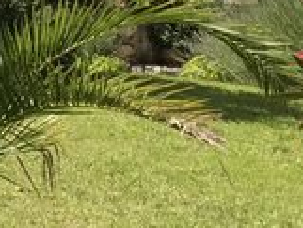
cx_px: -216
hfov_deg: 10.4
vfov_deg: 7.9
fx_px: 1577
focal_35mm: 180
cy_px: -211
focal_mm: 4.15
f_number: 2.2
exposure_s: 1/1479
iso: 32
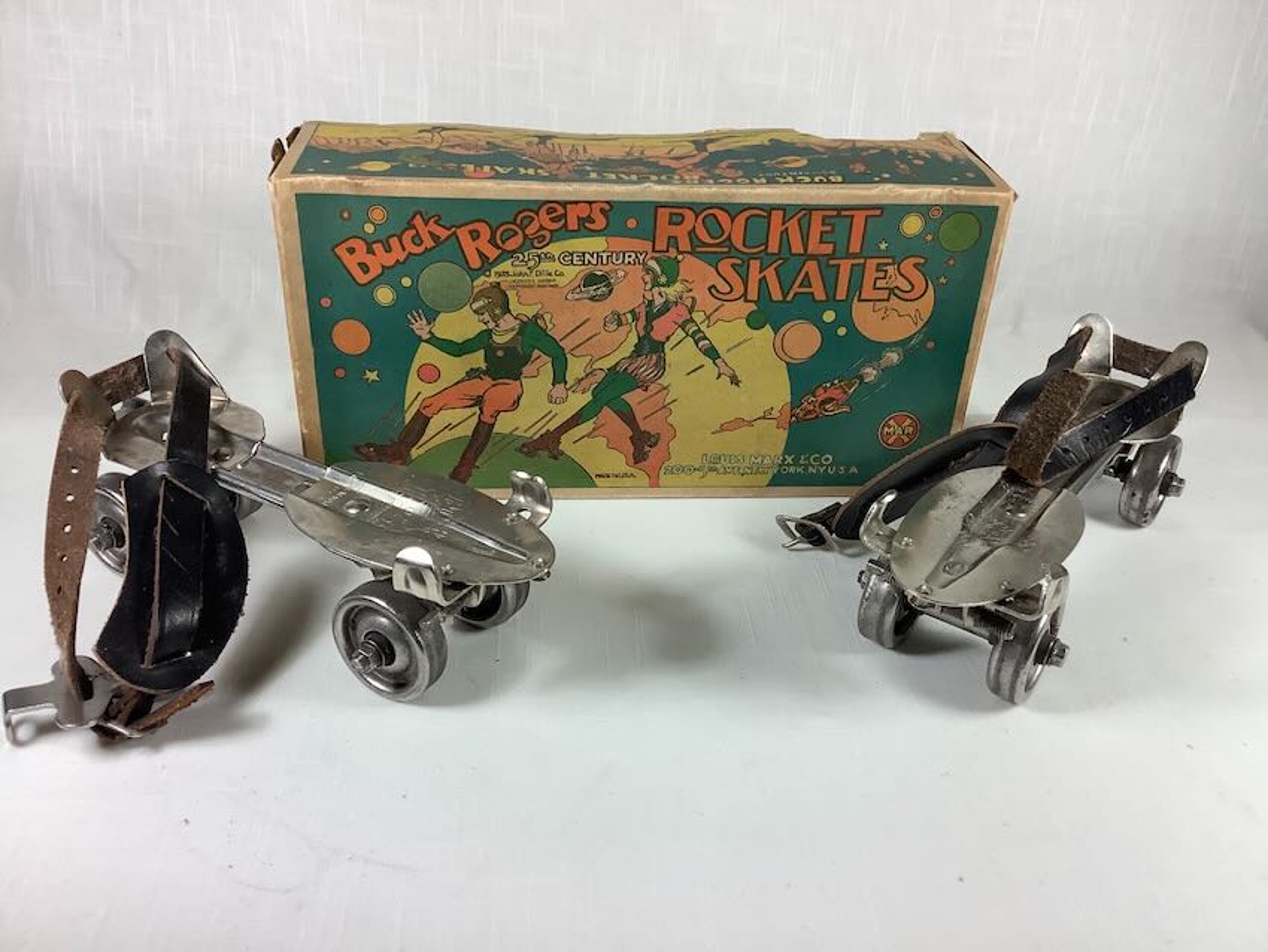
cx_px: 634
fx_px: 1136
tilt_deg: -30.8
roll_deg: -2.8
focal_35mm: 31
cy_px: 476
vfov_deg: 45.5
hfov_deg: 58.3
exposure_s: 1/120
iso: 50
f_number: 2.4
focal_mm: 3.3
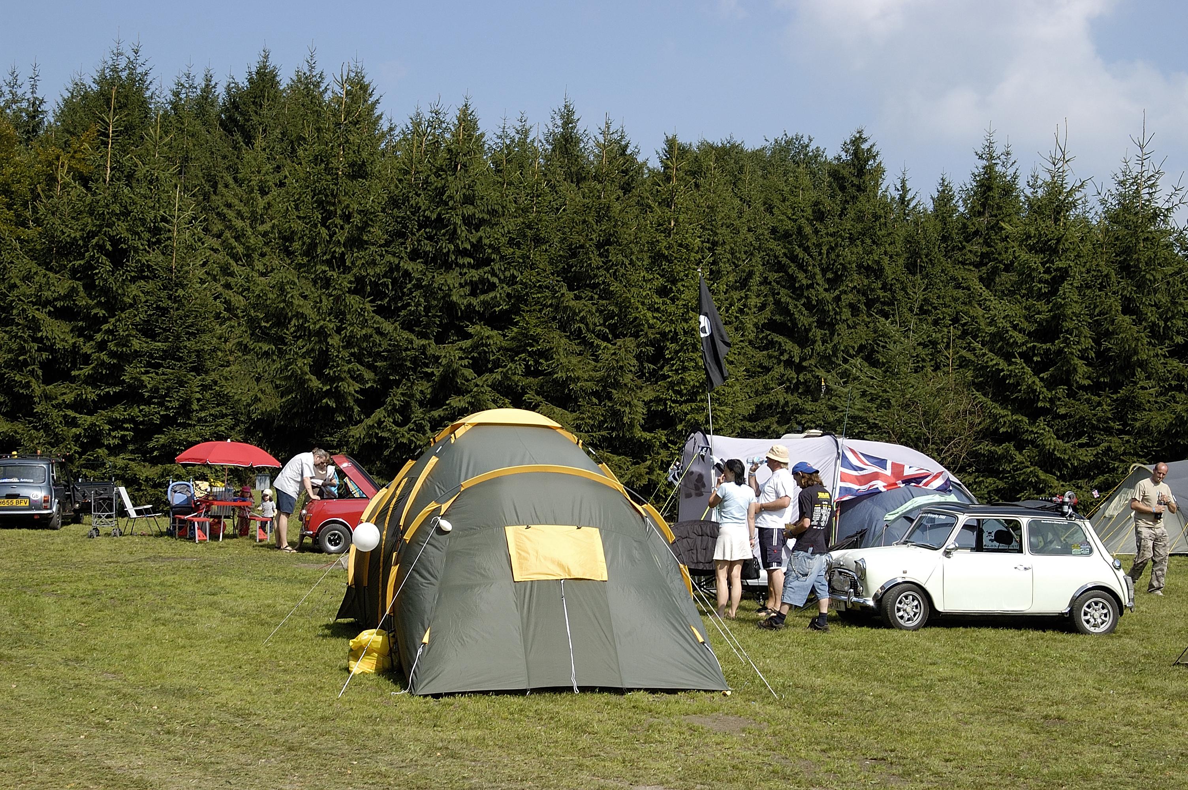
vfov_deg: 22.6
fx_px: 1978
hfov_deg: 33.4
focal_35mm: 60
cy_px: 395
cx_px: 594
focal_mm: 40
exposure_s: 1/350
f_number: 10
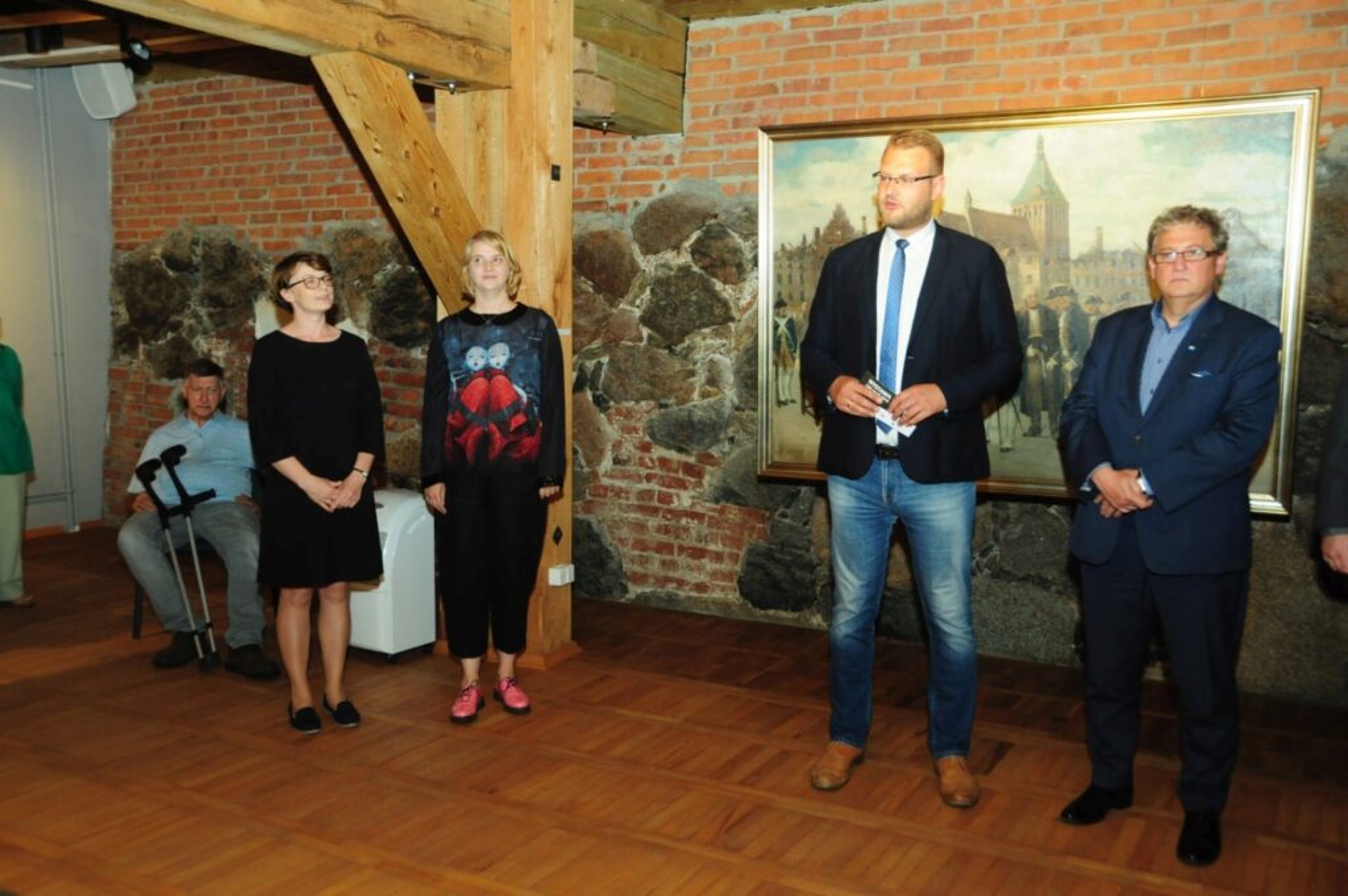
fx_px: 1235
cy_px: 448
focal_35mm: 33
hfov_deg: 57.3
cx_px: 674
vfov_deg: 39.9
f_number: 3.8
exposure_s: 1/125
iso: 800
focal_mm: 22
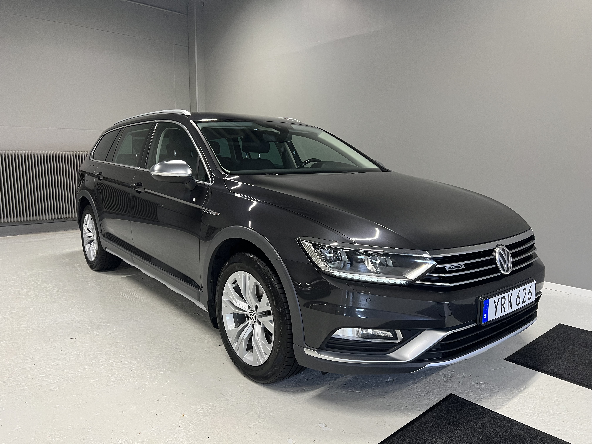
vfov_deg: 53.1
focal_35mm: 26
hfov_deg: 67.3
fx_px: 445
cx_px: 296
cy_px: 222
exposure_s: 1/82
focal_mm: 5.7
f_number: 1.5
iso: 125
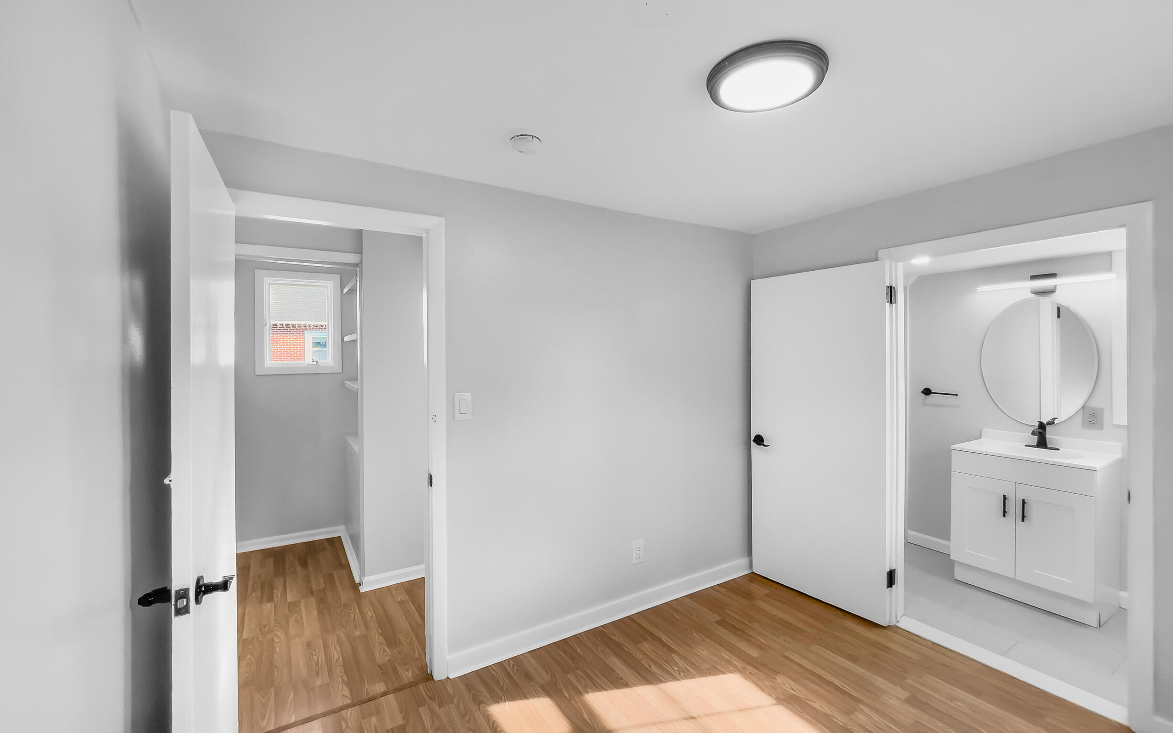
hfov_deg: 105.3
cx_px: 578
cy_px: 357
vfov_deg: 78.6
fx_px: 448
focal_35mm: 14
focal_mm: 1.54
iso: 100
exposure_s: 1/120
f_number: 2.4
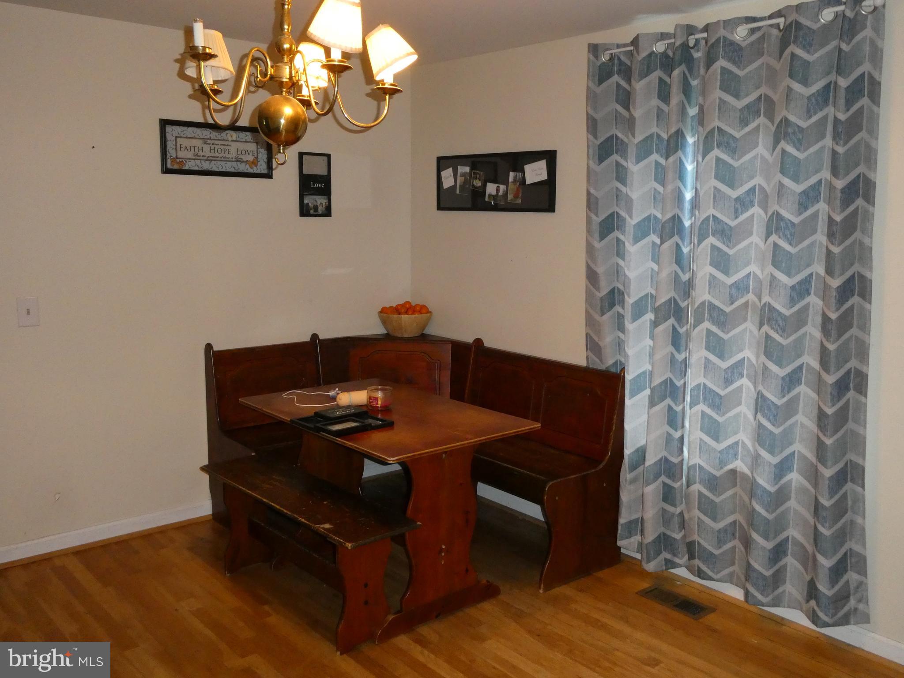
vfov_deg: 45.4
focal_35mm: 31
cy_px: 339
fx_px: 810
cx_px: 452
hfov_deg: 58.4
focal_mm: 5.4
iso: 800
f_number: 3.5
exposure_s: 1/60
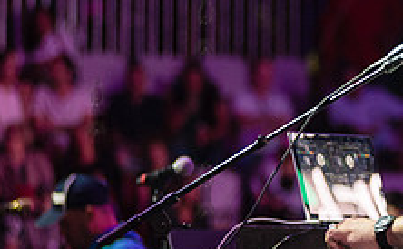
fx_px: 4662
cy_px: 70
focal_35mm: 426
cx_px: 560
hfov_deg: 4.9
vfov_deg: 3.1
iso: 2000
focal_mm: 125
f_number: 2.8
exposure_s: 1/400
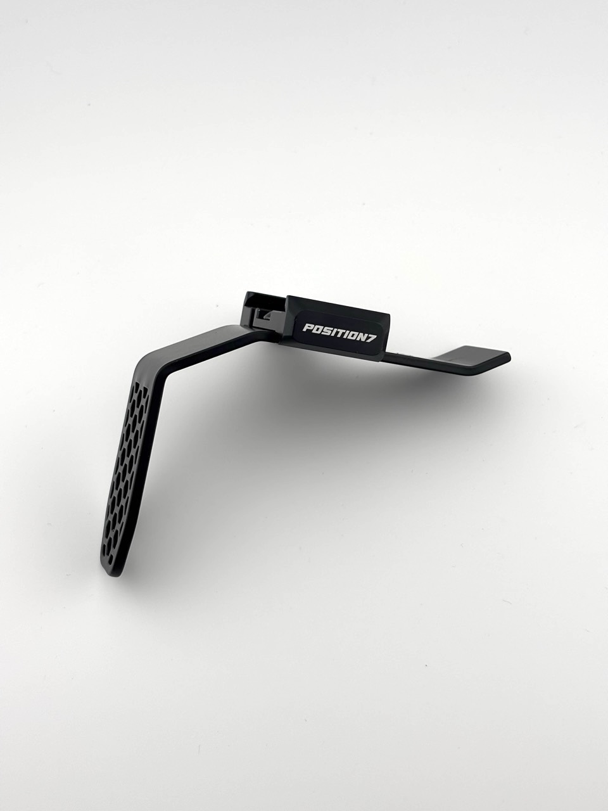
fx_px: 1218
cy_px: 406
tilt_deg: -58.2
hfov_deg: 28.0
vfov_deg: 36.8
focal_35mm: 52
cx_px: 304
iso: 32
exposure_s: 1/2062
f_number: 1.6
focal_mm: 5.96
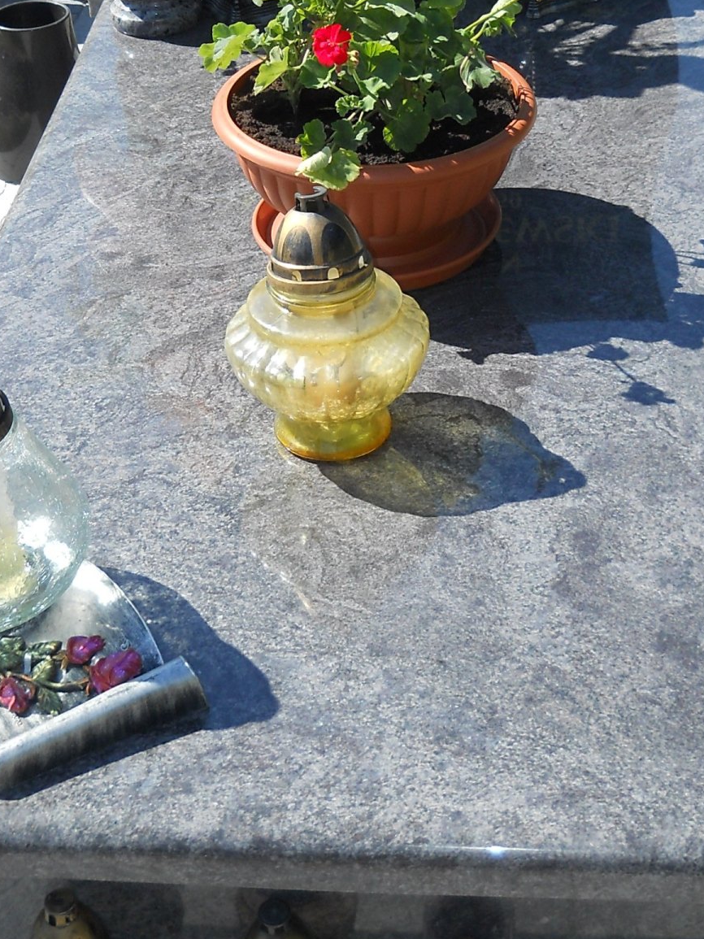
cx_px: 324
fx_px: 1871
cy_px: 210
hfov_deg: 21.3
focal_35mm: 69
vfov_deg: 27.7
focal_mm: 6.72
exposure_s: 1/200
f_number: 5.5
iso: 80
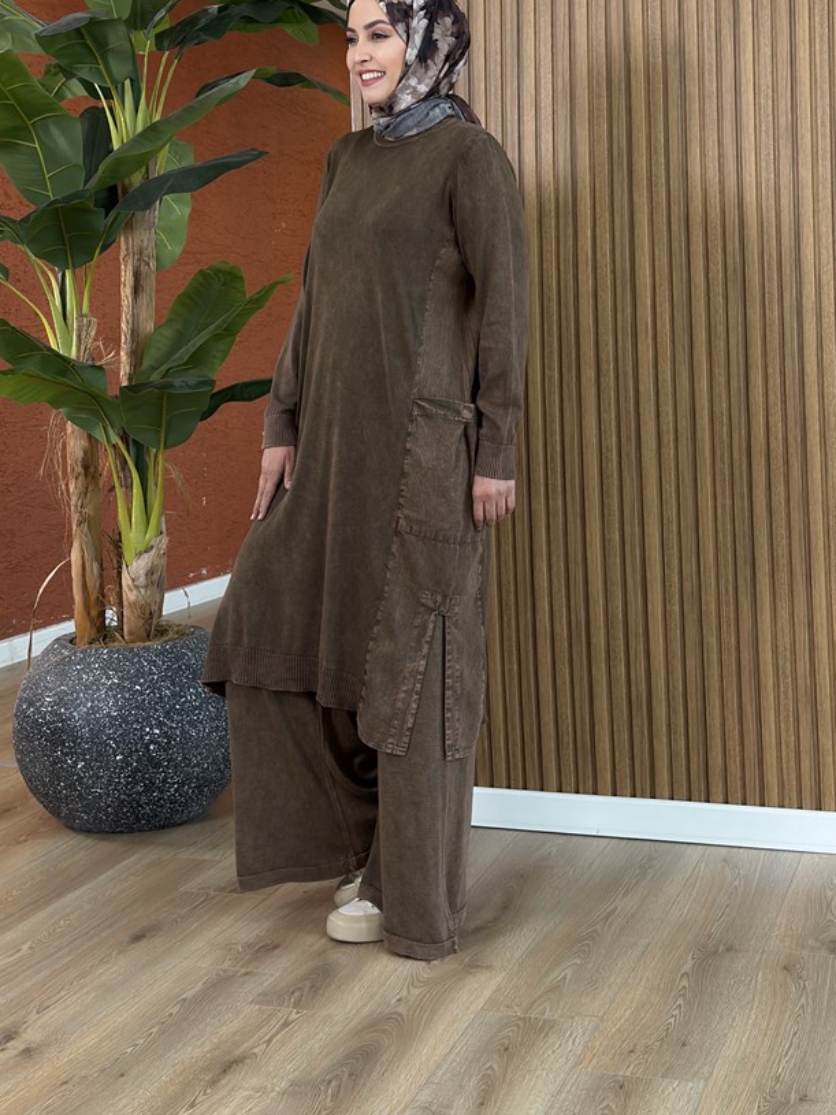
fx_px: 1772
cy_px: 350
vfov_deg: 34.5
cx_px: 426
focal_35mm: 55
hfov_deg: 26.6
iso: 200
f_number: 1.78
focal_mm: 6.76
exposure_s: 1/155
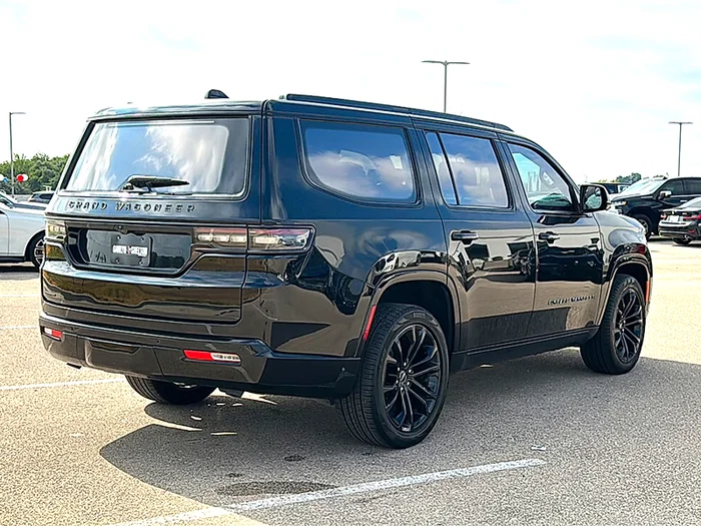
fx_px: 810
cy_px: 263
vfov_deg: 36.0
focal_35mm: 40
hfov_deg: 46.8
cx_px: 350
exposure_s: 1/4219
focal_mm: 6.86
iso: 80
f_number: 1.78
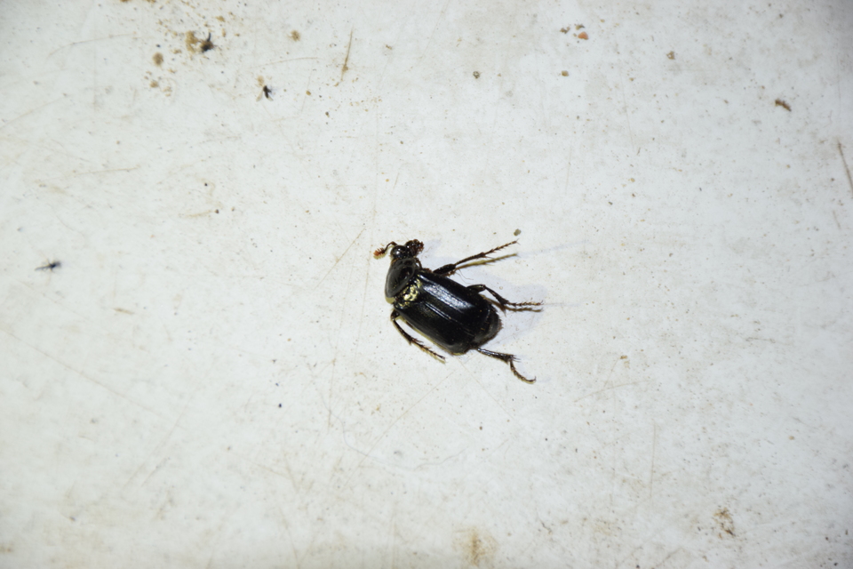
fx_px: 4975
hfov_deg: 9.8
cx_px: 426
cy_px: 284
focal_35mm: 210
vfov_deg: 6.5
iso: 1000
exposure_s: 1/160
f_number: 5.6
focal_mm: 140
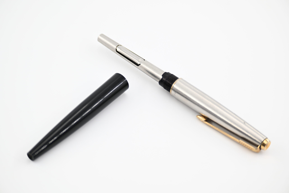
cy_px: 96
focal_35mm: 104
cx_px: 144
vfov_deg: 13.2
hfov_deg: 19.7
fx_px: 831
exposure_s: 1/320
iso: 400
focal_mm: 69
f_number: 4.8
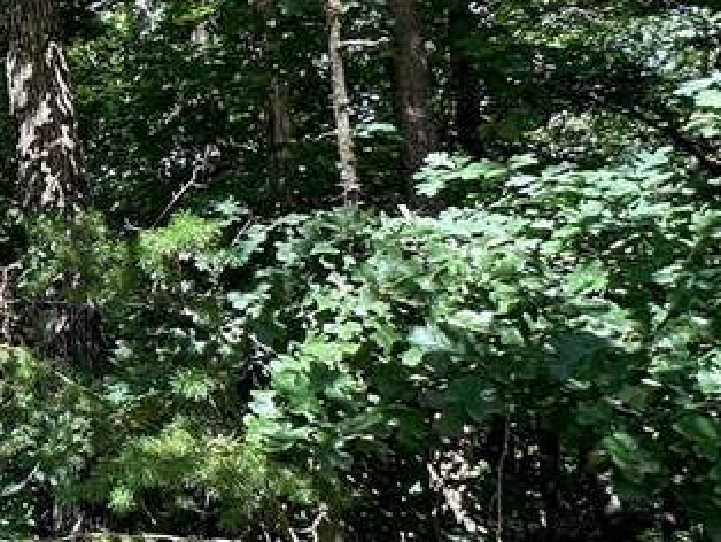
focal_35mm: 57
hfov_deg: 22.5
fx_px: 1188
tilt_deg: +11.8
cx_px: -524
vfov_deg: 25.5
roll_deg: +0.3
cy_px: 161
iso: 40
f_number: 2.2
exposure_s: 1/128
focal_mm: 2.22
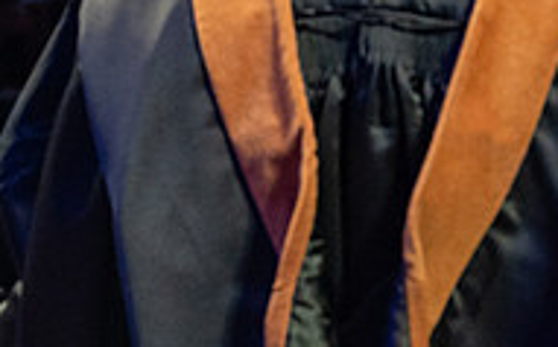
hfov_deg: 7.9
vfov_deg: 5.0
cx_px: -153
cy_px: 28
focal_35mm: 262
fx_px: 3981
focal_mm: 58
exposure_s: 1/200
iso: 1250
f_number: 4
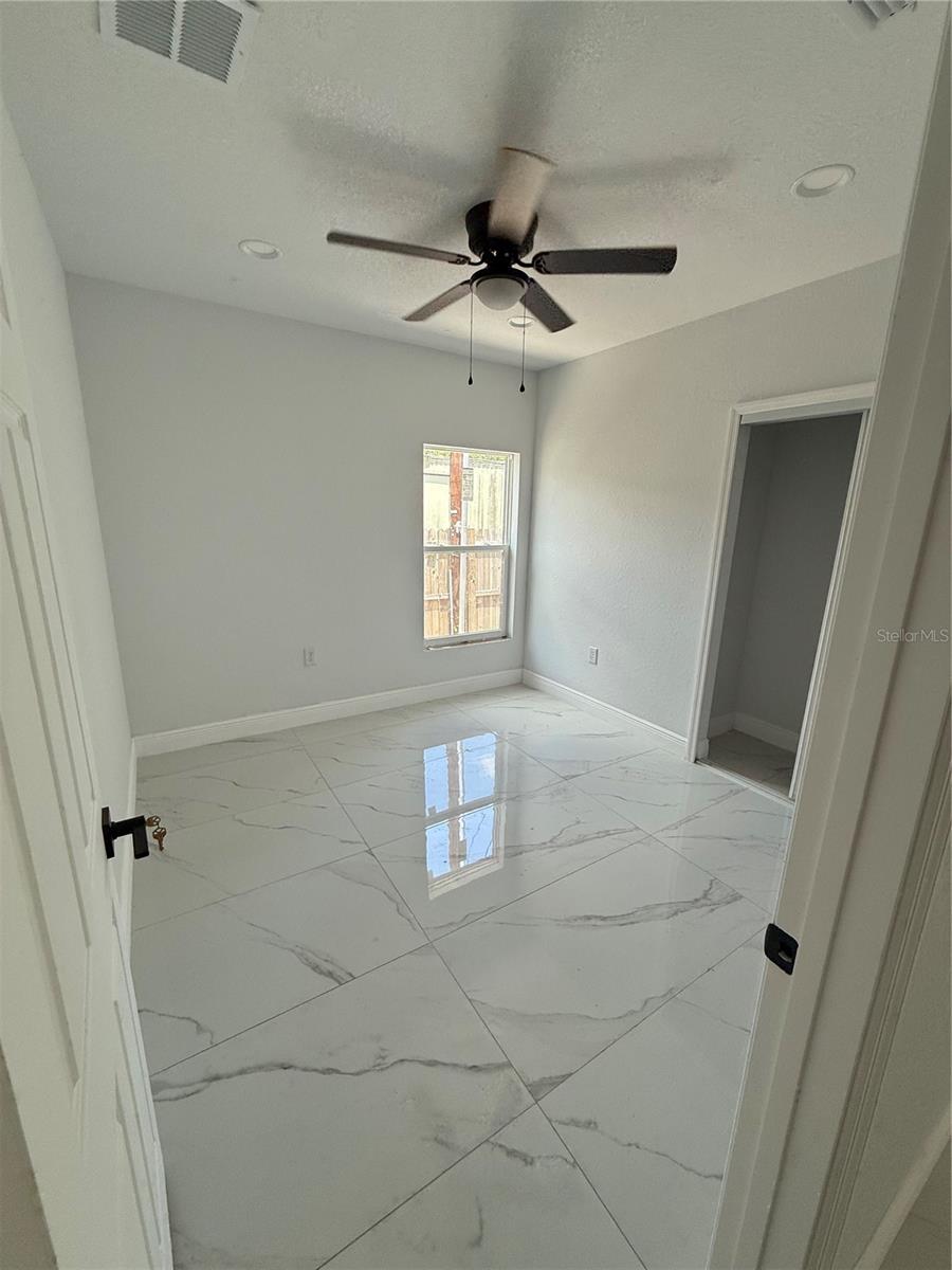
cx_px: 476
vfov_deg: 102.1
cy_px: 635
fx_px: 513
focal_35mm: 14
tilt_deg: -12.7
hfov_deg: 85.7
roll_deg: -1.5
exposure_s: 1/140
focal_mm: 2.22
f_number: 2.2
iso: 64
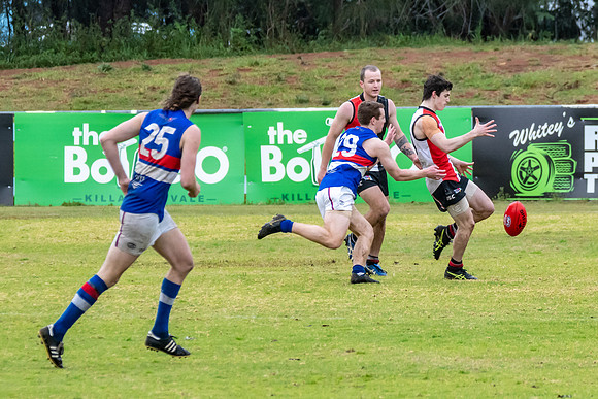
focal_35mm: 782
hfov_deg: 2.6
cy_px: 167
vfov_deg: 1.8
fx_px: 13000
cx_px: 463
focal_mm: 320
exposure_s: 1/2000
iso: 1250
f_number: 7.1
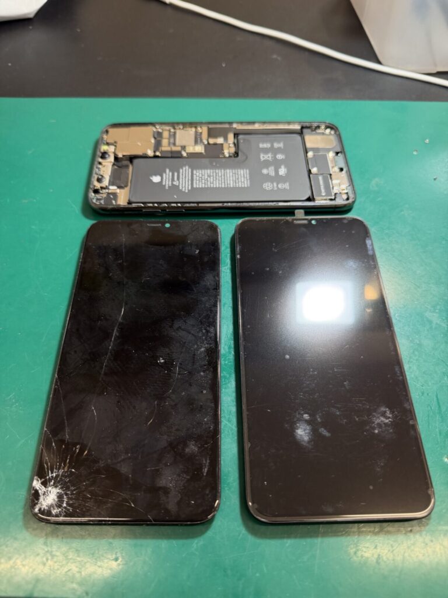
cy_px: 299
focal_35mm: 24
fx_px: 414
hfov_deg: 56.8
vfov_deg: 71.6
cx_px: 224
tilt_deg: -57.3
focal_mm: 6.76
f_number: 1.78
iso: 200
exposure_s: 1/91
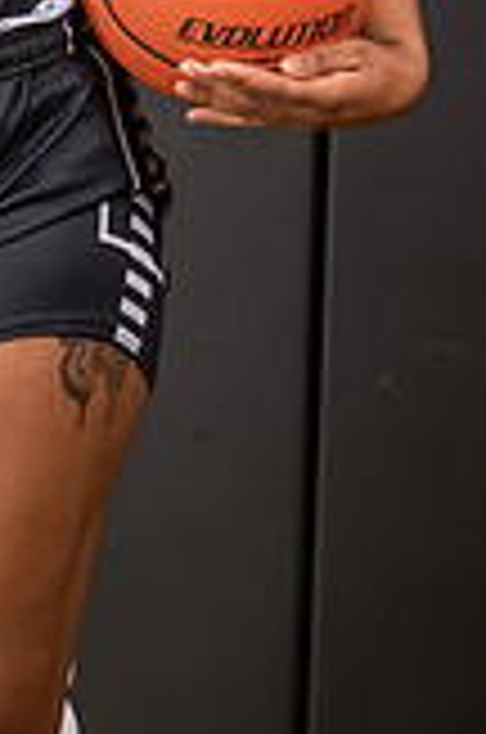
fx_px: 6731
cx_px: -70
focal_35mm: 331
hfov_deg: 4.1
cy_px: -59
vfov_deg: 6.2
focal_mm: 120
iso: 100
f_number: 9
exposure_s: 1/125
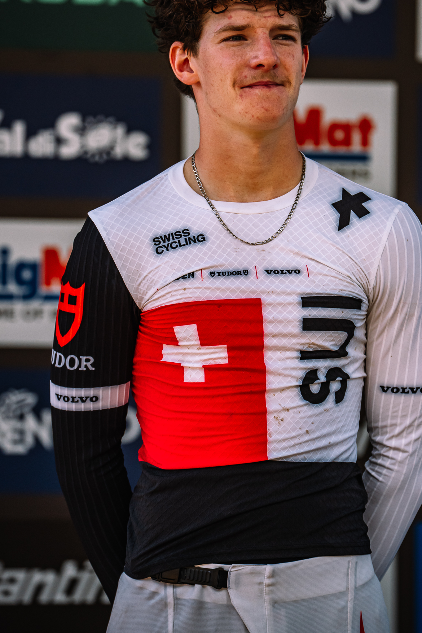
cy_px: 253
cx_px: 251
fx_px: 6134
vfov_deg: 5.9
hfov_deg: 3.9
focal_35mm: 349
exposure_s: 1/3200
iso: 1250
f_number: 4.5
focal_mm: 288
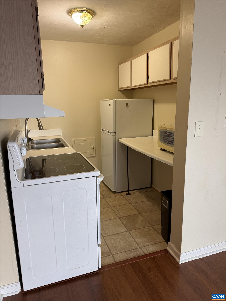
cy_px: 150
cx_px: 113
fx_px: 209
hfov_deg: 56.8
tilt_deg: -15.0
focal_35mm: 24
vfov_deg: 71.6
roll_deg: -1.9
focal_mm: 6.76
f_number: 1.78
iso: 200
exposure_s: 1/60
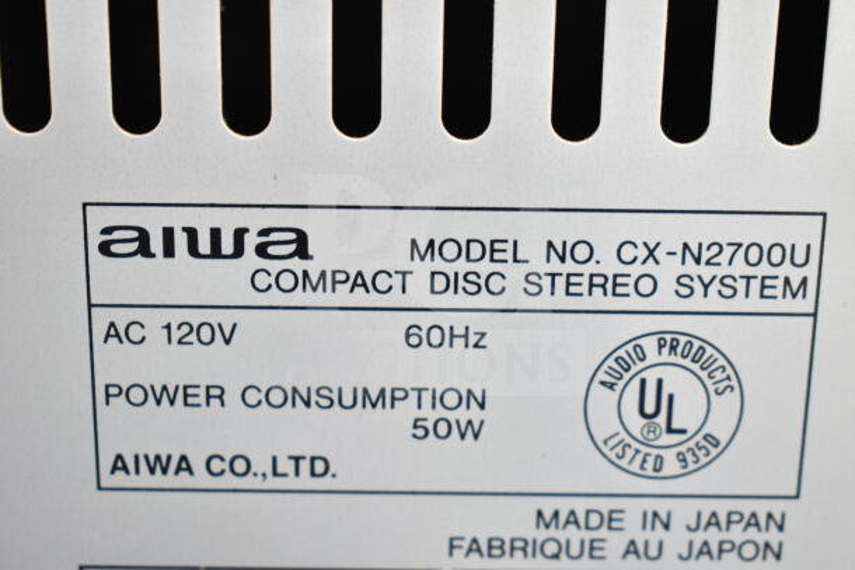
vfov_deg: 21.6
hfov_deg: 31.9
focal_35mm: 63
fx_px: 1497
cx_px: 428
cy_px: 285
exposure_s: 1/60
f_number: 5
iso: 3200
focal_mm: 42
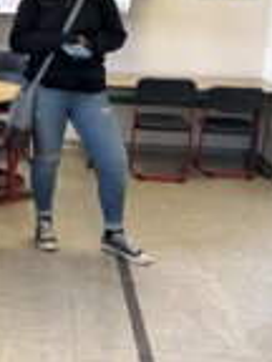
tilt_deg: -7.7
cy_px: 68
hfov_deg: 19.4
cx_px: -45
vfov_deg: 26.5
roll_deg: -2.9
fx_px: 754
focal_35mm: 72
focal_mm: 5.7
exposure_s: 1/100
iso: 125
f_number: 1.5
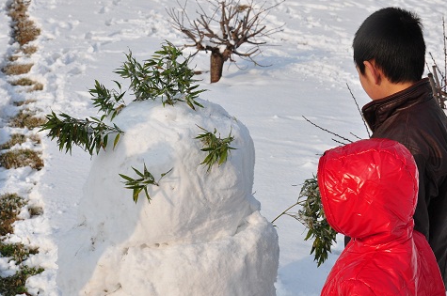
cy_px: 164
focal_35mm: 72
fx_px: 892
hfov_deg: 28.1
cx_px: 236
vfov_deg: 18.9
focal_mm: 38
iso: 200
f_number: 8
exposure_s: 1/500
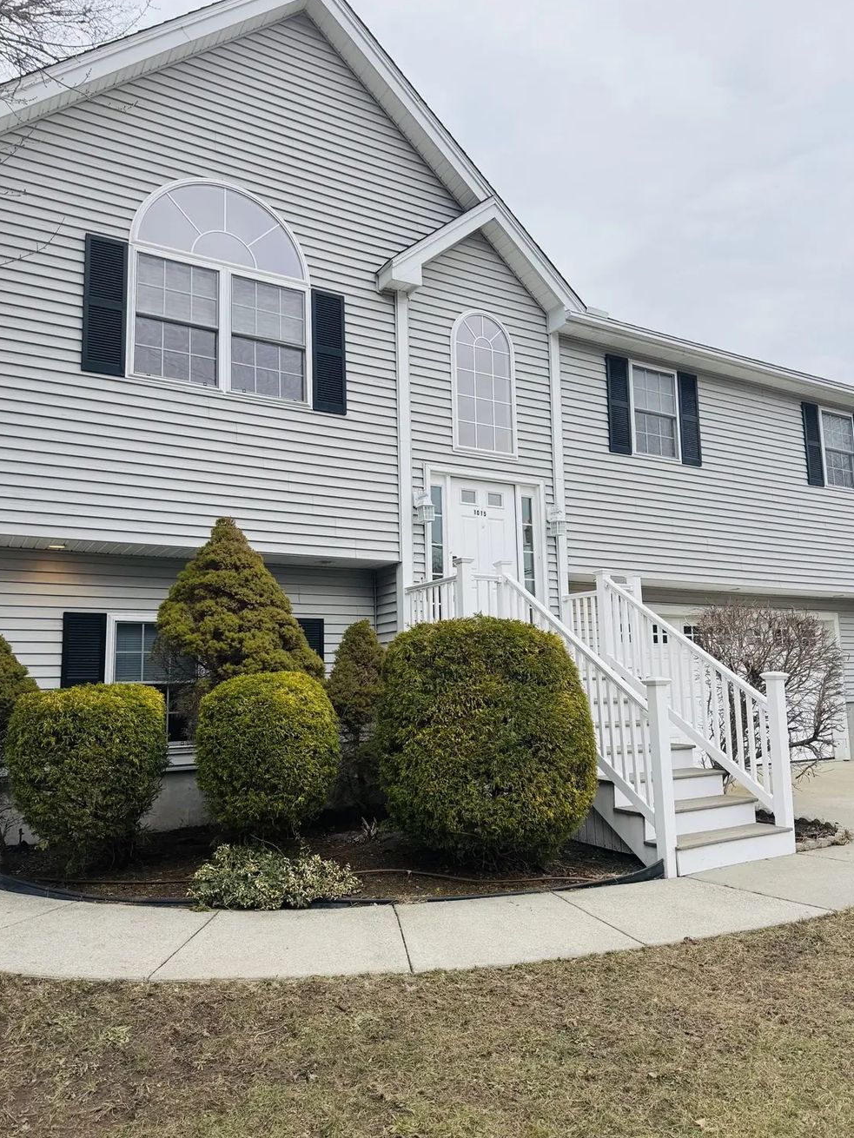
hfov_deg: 54.9
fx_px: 822
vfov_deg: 69.4
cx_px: 440
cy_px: 577
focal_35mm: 25
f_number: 1.78
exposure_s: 1/1131
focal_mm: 6.76
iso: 80
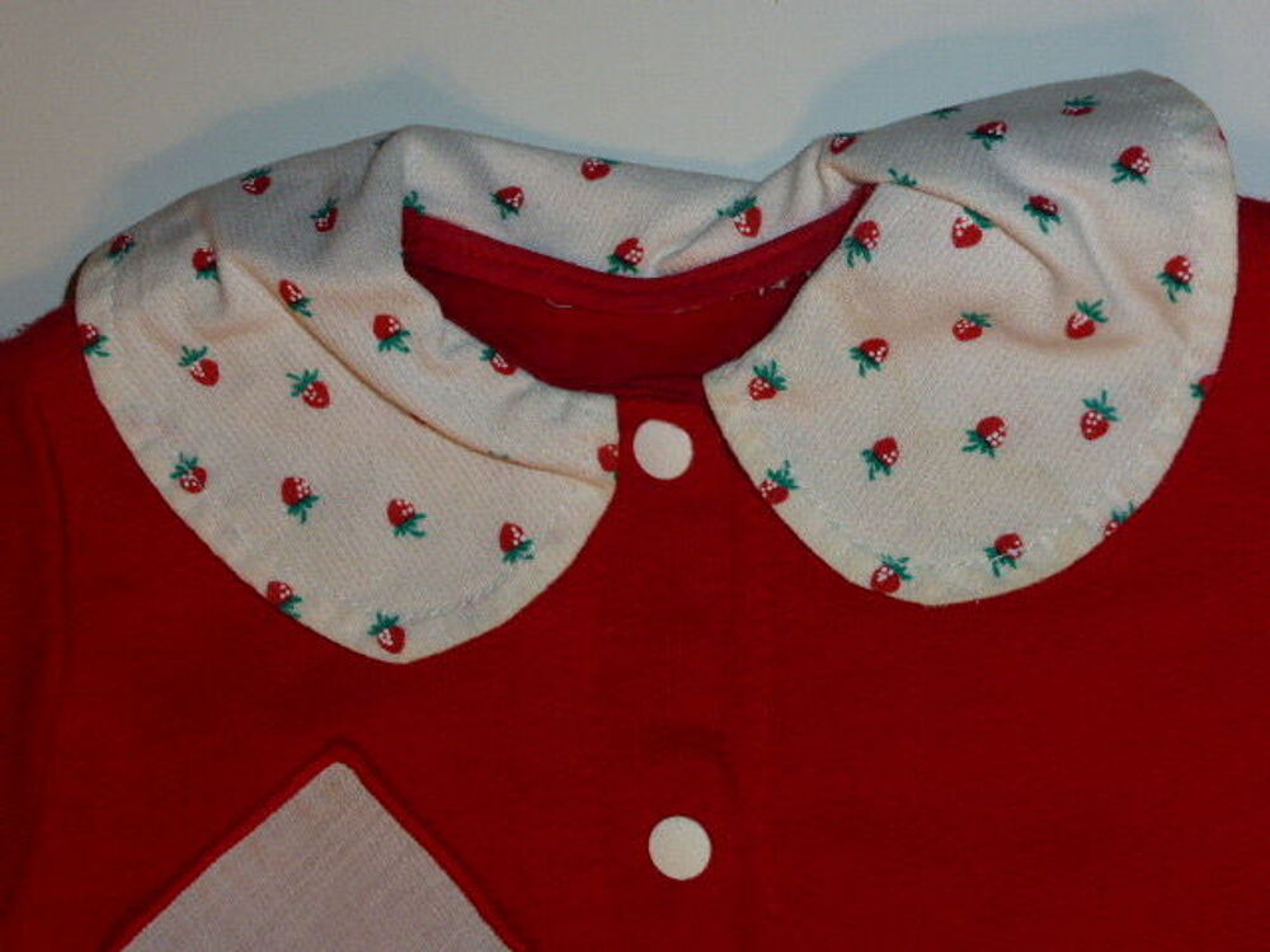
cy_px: 476
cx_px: 635
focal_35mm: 57
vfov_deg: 25.7
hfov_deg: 33.8
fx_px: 2091
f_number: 4.6
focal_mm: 9.7
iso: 320
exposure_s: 1/60
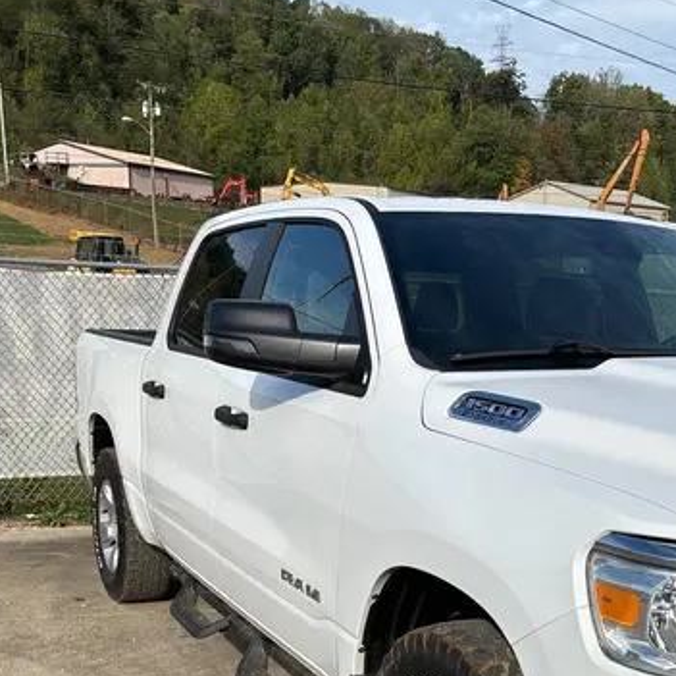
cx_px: 391
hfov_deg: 35.3
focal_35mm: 48
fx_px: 1061
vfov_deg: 33.3
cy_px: 619
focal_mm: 5.96
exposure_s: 1/3205
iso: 50
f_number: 1.6
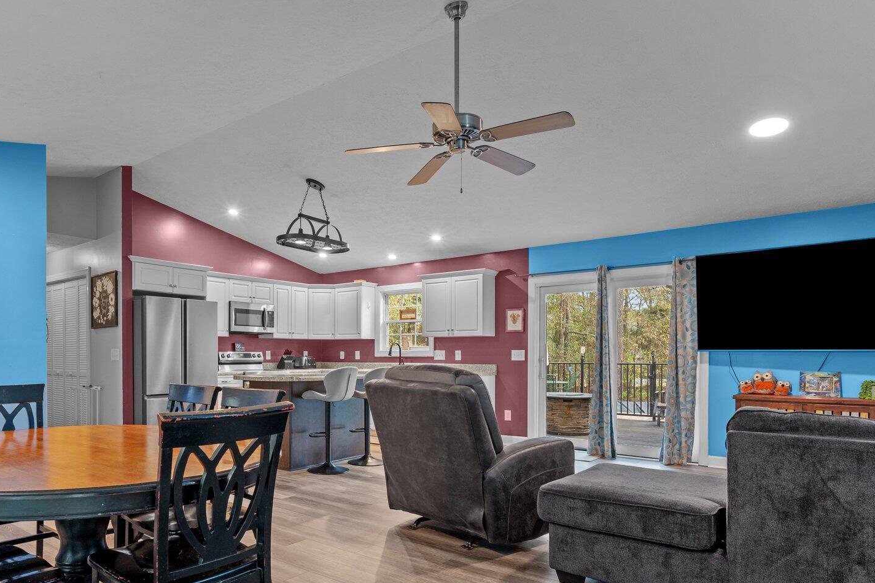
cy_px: 364
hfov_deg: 75.5
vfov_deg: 54.5
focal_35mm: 23
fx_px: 559
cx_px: 366
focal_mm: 16
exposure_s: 1.3
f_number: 7.1
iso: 400
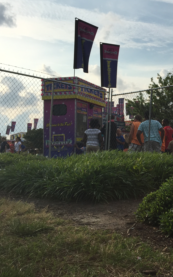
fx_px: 317
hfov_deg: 28.2
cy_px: 137
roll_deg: +0.9
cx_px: 182
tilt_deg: +5.7
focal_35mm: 42
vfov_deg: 47.2
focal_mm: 4.15
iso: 32
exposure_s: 1/2825
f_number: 2.2
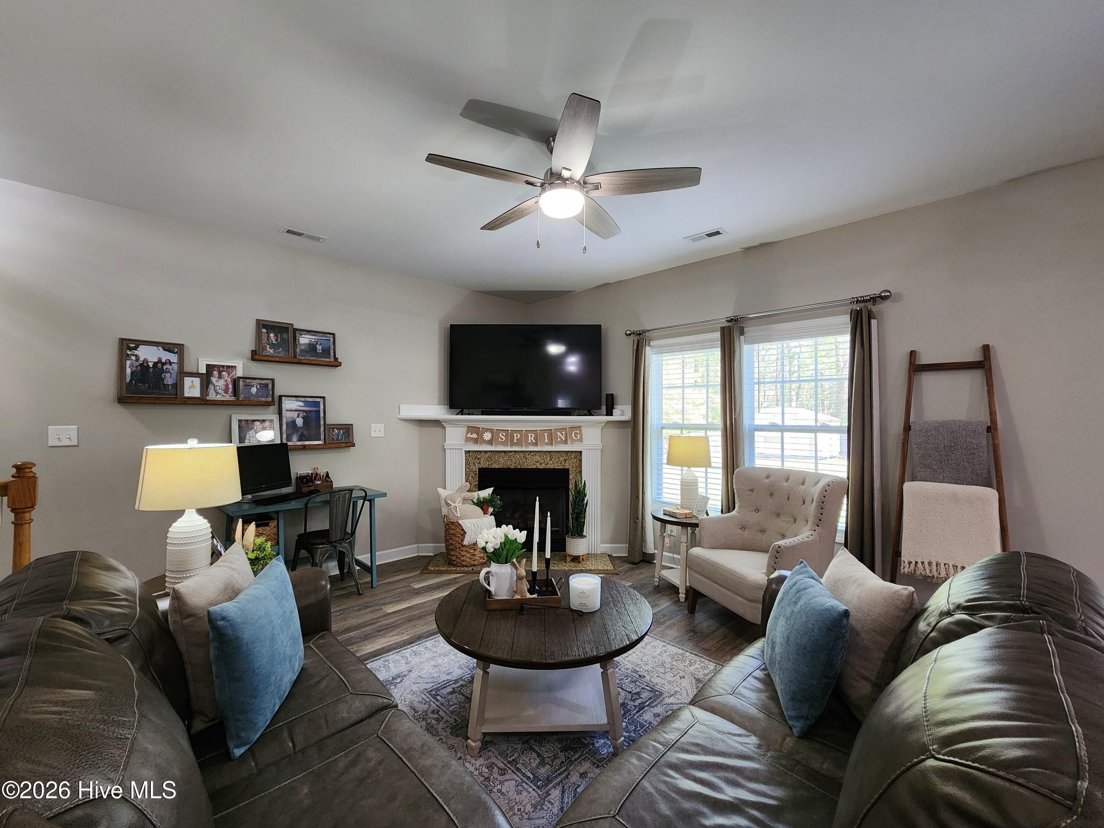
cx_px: 552
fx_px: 415
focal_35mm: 13
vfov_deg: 89.9
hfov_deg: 106.2
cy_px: 414
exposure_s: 1/60
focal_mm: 2.2
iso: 250
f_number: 2.2
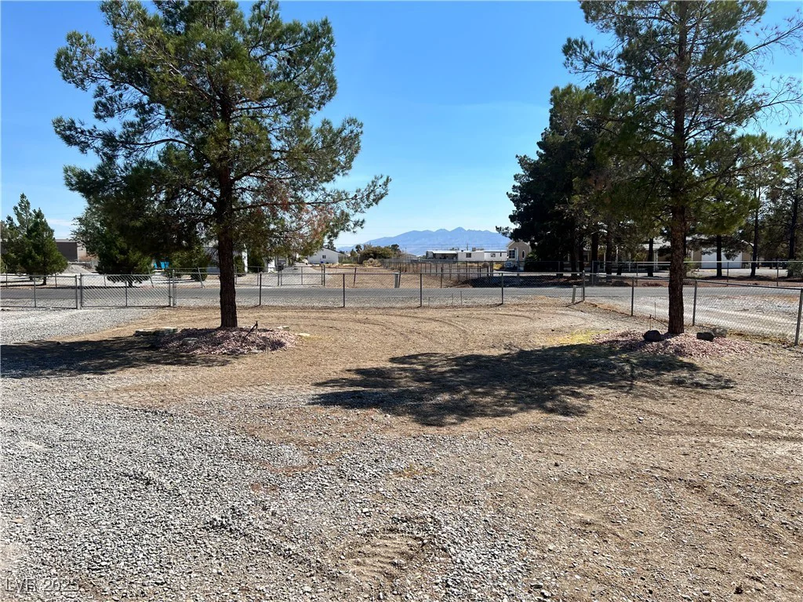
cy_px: 301
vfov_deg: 53.1
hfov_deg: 67.3
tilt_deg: -6.0
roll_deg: -0.2
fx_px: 603
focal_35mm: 26
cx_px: 402
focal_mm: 5.7
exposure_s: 1/5319
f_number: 1.5
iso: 50
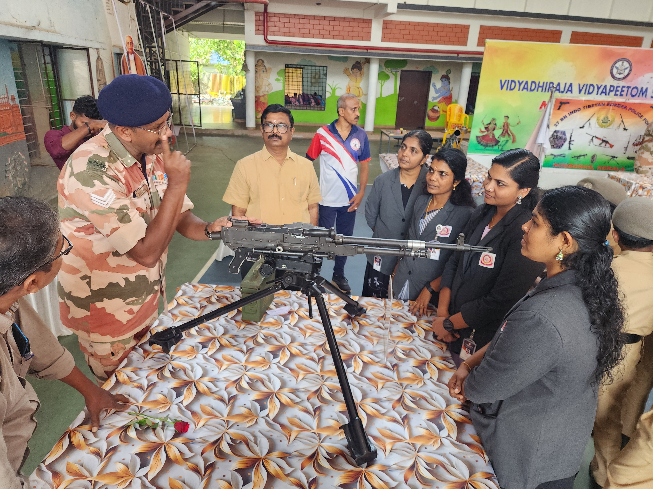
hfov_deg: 73.9
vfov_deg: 58.9
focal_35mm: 23
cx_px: 326
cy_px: 244
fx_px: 434
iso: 200
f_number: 1.8
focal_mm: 6.4
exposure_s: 1/180
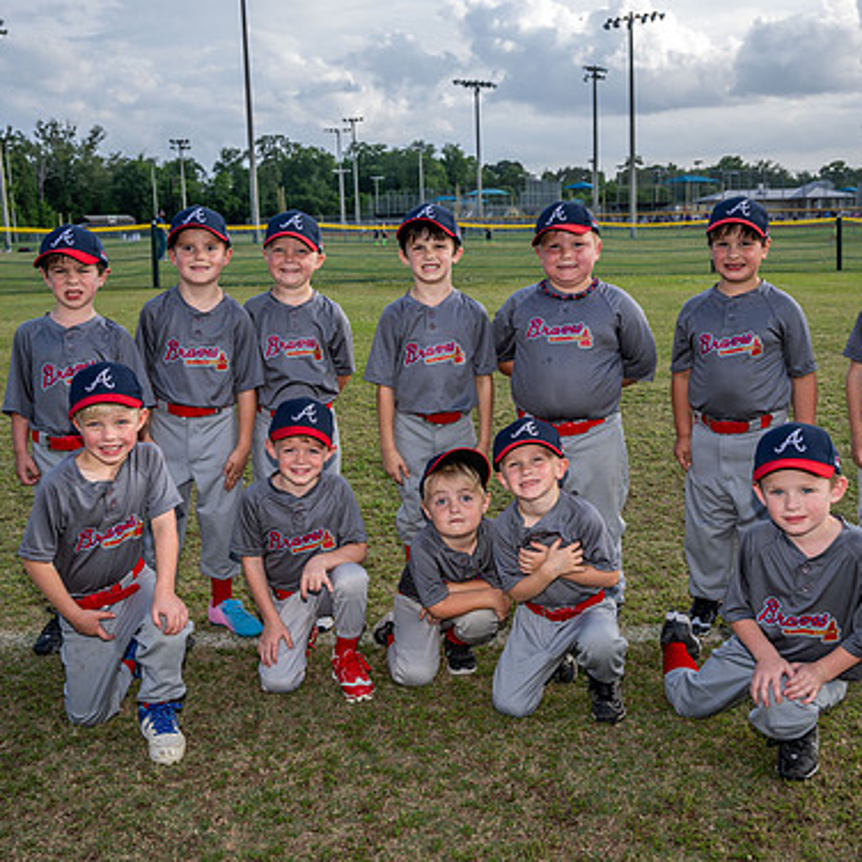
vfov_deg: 41.9
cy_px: 441
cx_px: 459
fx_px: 1127
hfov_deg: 41.8
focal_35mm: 40
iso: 100
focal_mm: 30.5
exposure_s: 1/200
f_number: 5
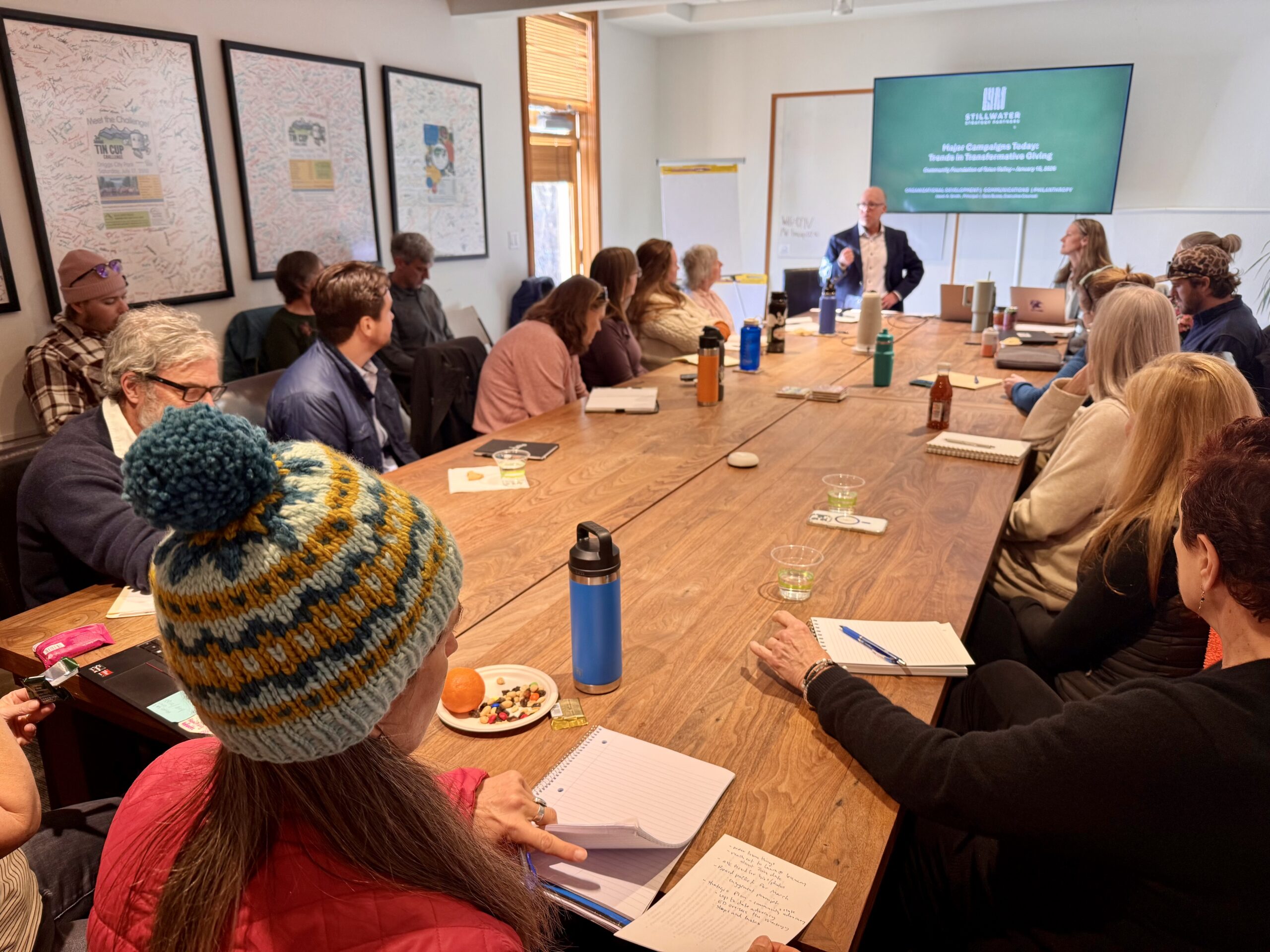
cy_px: 476
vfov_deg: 56.8
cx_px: 635
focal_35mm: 24
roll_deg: +0.6
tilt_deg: -16.8
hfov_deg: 71.6
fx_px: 881
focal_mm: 6.76
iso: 125
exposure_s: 1/60
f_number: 1.78
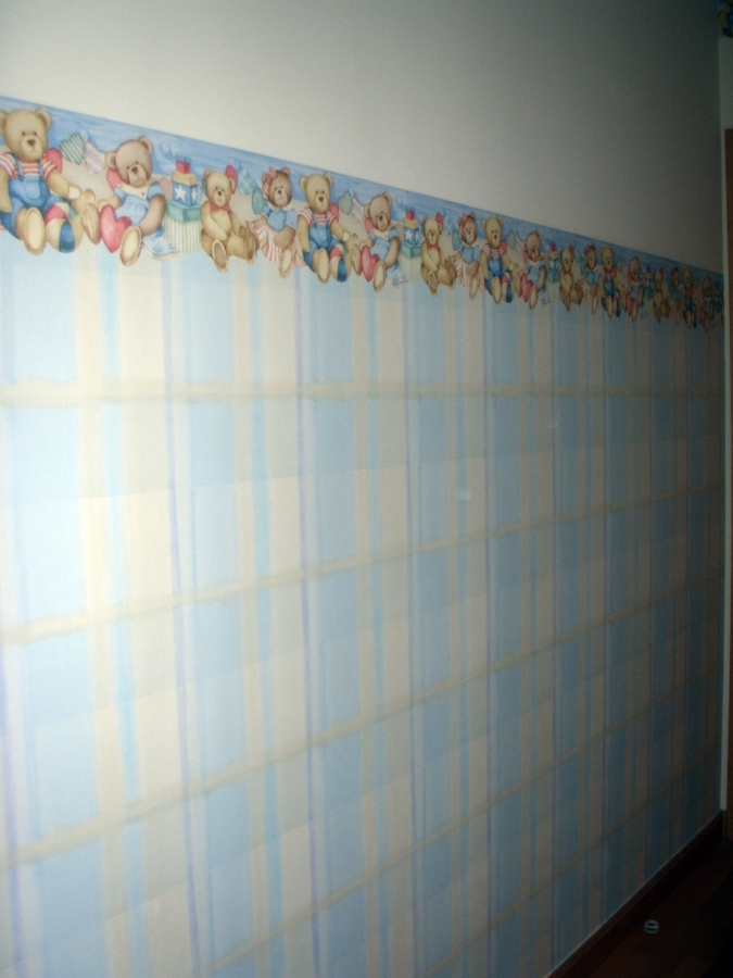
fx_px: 1073
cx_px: 366
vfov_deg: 49.0
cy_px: 489
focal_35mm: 38
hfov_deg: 37.7
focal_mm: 6.7
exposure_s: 1/30
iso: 100
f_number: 3.5
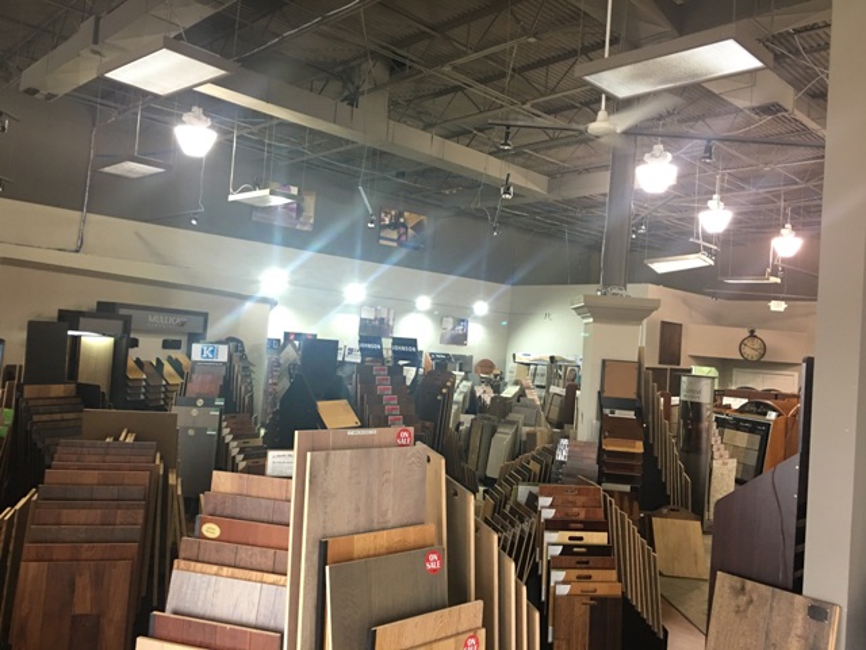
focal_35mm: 29
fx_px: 726
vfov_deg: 48.2
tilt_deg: +1.6
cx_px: 433
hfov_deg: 61.7
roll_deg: -4.6
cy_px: 325
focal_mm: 4.15
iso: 100
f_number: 2.2
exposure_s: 1/15
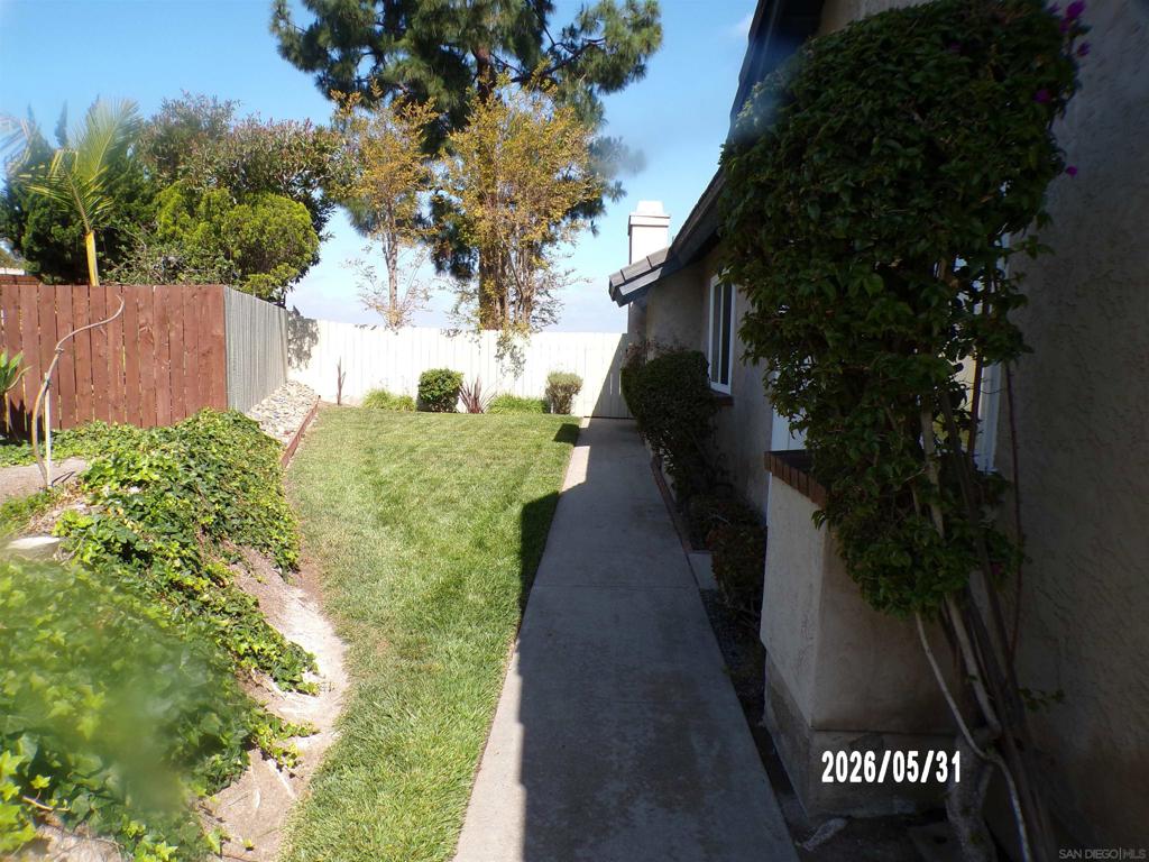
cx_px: 574
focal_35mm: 24
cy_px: 431
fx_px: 797
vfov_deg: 56.8
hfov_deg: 71.6
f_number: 4.4
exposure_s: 1/420
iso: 100
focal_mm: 4.3
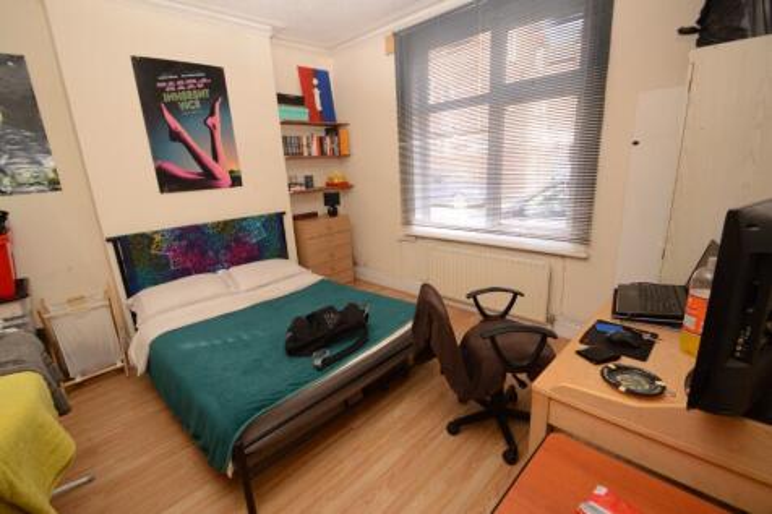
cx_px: 386
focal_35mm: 15
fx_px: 322
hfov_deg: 100.4
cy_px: 257
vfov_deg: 77.3
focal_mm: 10
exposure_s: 1/80
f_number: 5
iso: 800
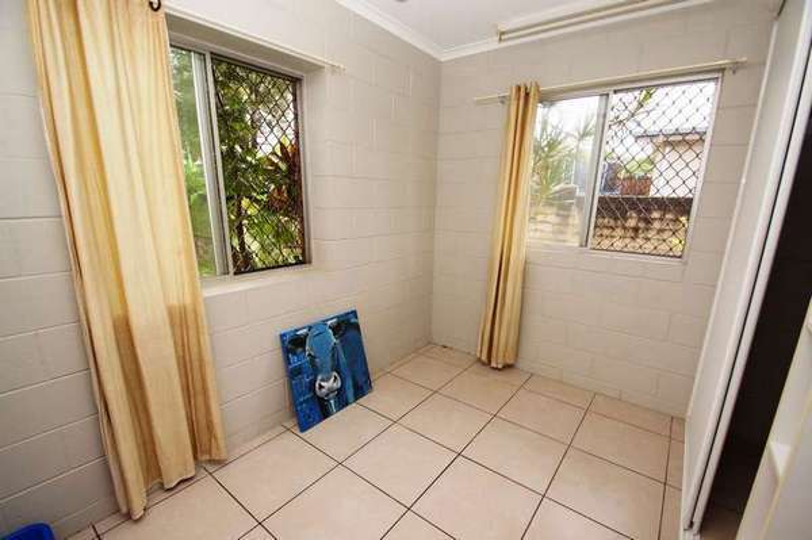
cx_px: 406
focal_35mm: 15
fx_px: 338
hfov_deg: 100.4
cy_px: 270
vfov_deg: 77.2
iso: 125
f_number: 4
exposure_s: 1/60
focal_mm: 10
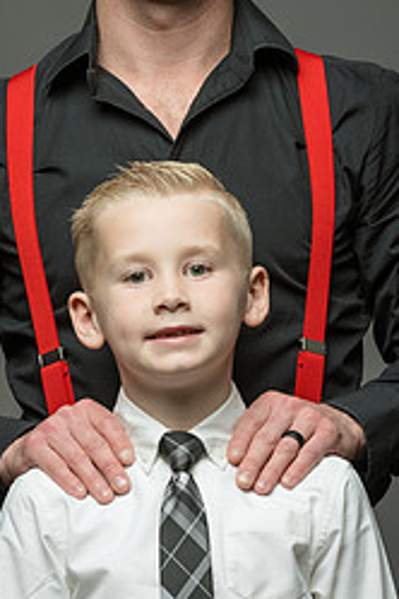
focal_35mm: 343
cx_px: 173
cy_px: 207
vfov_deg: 6.0
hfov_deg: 4.0
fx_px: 5702
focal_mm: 190
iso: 400
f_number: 9
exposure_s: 1/160
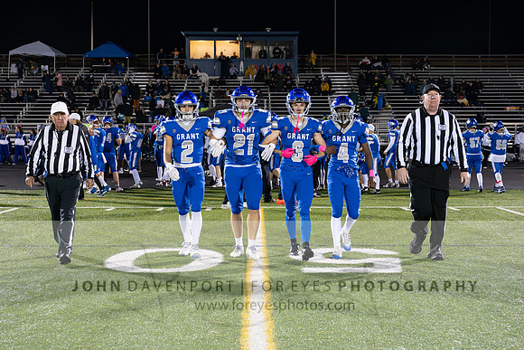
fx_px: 816
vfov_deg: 24.2
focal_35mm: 56
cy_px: 175
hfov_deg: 35.6
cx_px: 262
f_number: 5
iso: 16000
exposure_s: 1/320
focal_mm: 52
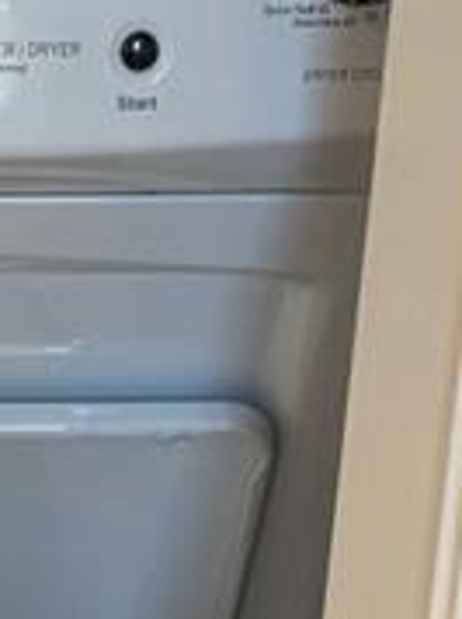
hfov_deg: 8.8
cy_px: 904
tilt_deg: -23.7
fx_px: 2890
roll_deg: -1.9
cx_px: -337
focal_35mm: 162
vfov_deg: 11.7
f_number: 1.78
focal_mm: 6.76
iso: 100
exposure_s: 1/120
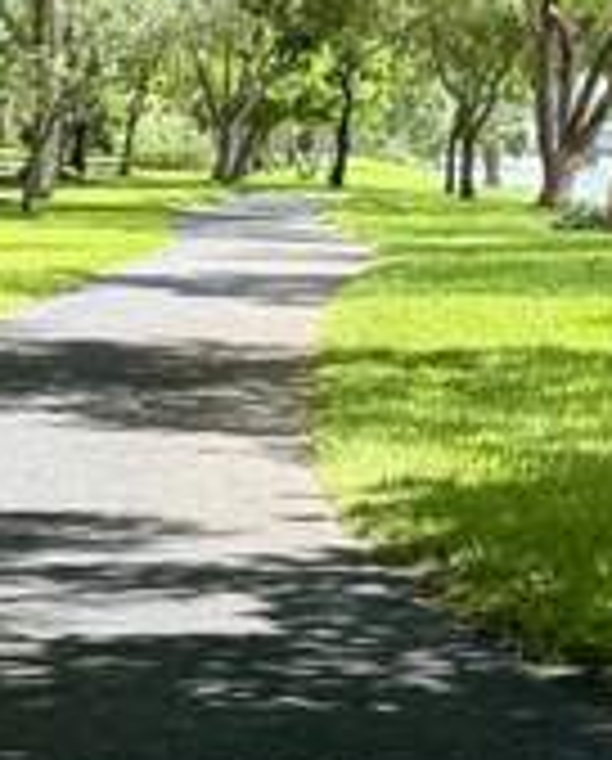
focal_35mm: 177
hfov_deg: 8.8
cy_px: -112
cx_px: 342
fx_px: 3993
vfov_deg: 10.7
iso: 64
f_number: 1.78
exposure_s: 1/1222
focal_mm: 6.76
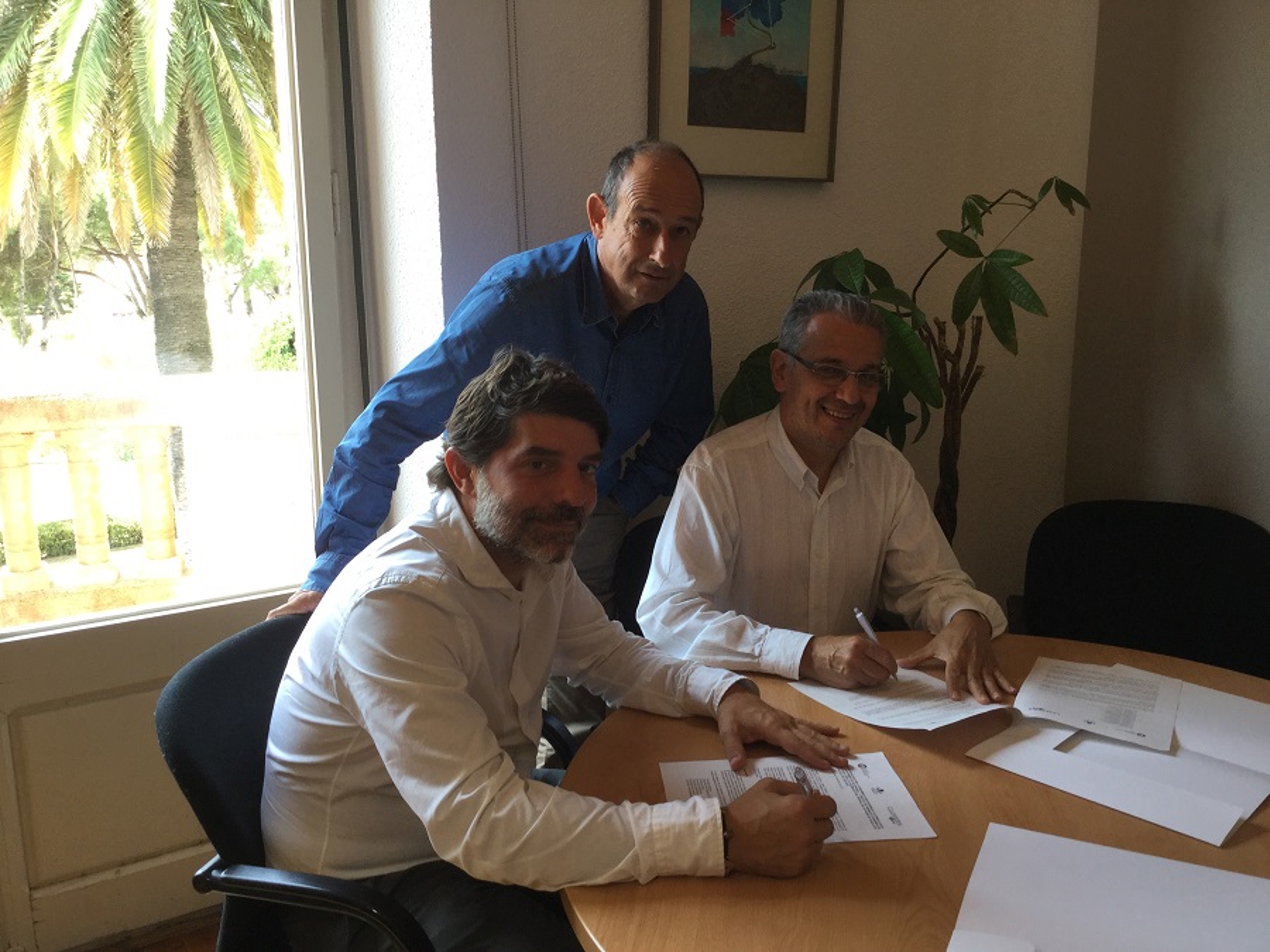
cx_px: 635
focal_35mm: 31
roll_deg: -1.4
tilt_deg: -15.9
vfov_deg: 45.4
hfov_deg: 58.4
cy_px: 476
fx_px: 1137
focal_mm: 3.3
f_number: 2.4
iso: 32
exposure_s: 1/50
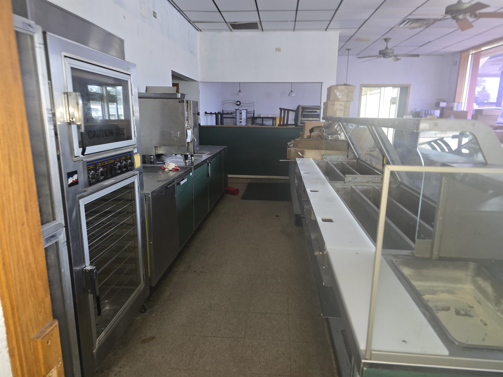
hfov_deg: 73.9
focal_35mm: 23
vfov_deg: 58.9
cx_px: 252
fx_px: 334
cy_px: 188
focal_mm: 6.3
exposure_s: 1/13.4
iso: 125
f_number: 1.7
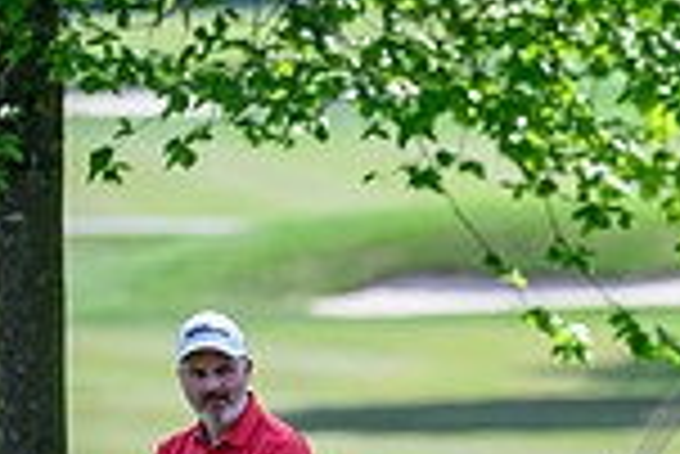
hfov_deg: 2.7
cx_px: 1040
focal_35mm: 770
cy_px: 672
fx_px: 14558
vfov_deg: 1.8
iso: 500
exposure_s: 1/2000
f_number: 4
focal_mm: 200
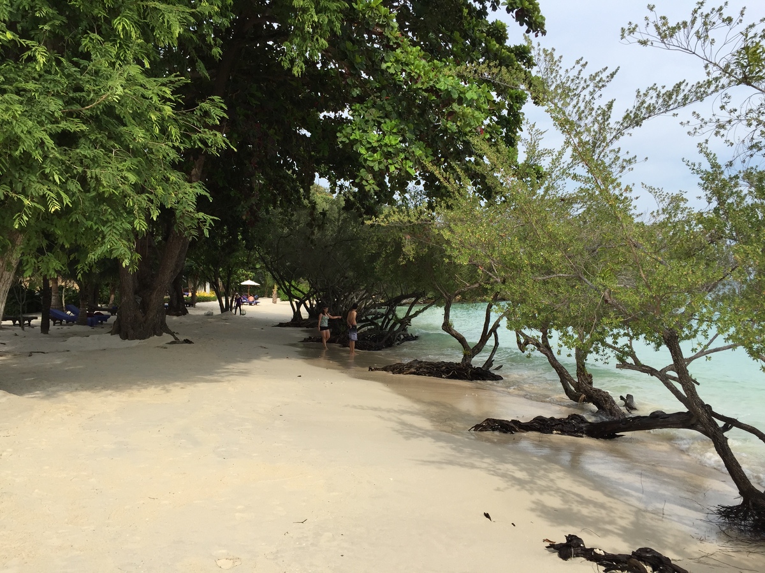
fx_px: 641
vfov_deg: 48.2
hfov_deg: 61.7
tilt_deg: +0.2
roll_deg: +0.2
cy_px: 286
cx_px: 382
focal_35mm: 29
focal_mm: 4.15
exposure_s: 1/1412
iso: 32
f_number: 2.2
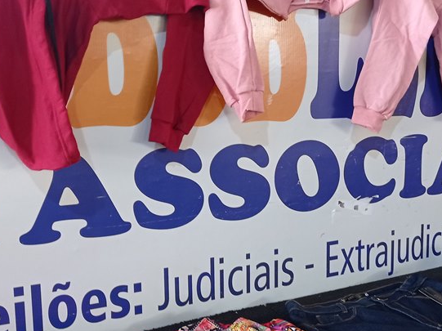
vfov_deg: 27.5
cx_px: 316
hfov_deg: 35.6
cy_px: 168
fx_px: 676
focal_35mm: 53
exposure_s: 1/40
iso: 229
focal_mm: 4.7
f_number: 1.79
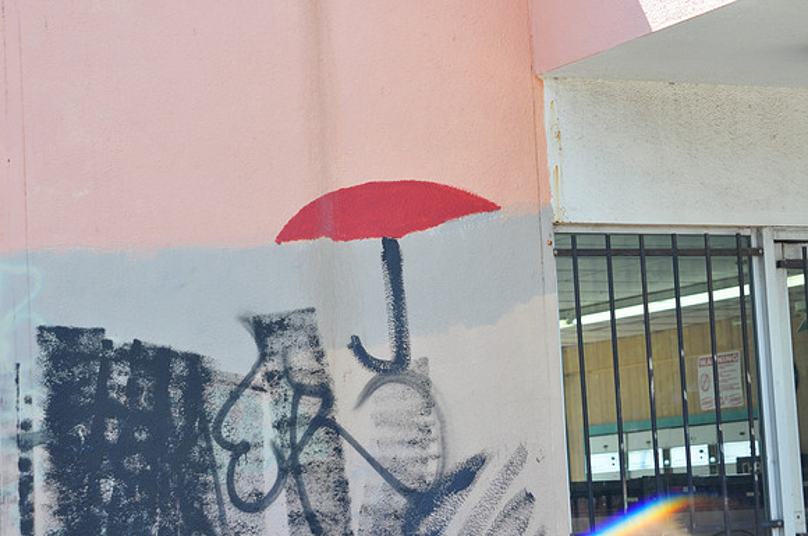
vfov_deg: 13.0
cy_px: 268
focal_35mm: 105
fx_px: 2353
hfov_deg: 19.5
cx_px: 404
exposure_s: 1/400
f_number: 5
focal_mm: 70
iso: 400
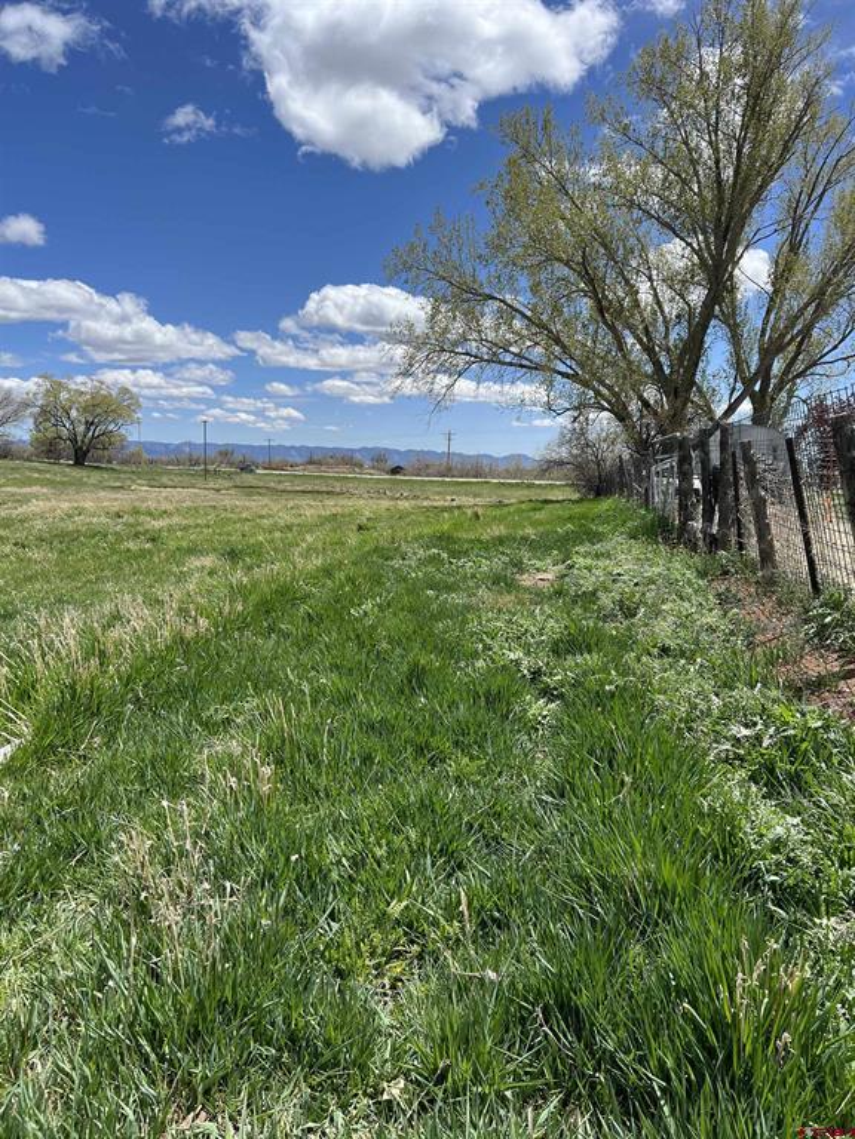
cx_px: 428
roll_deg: -1.1
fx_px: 856
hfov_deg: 53.1
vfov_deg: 67.3
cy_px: 570
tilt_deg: -5.3
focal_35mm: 26
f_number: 1.5
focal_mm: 5.7
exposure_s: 1/4115
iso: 50
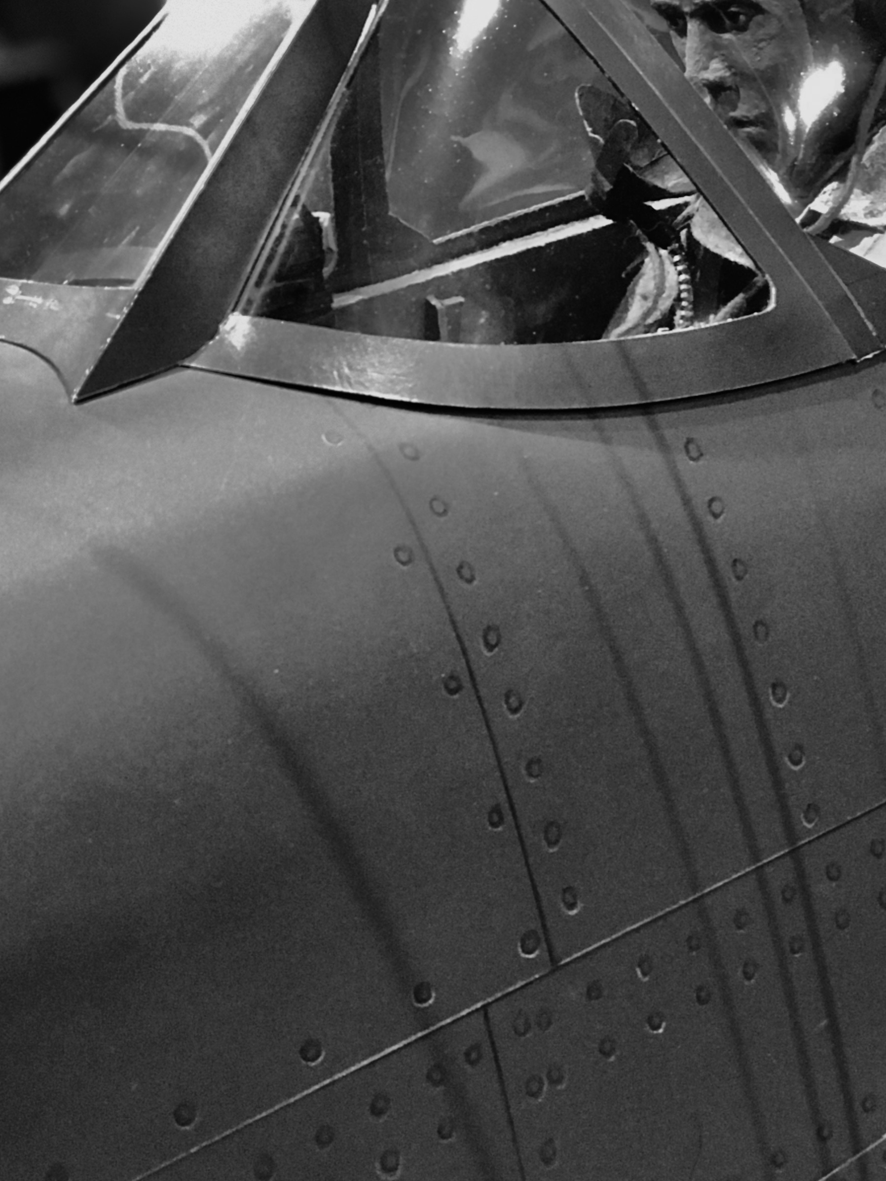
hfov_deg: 15.3
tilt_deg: -11.7
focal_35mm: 96
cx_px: 659
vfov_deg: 20.4
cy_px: 409
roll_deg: +7.4
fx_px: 3276
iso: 400
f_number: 2.8
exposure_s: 1/50
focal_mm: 6.6
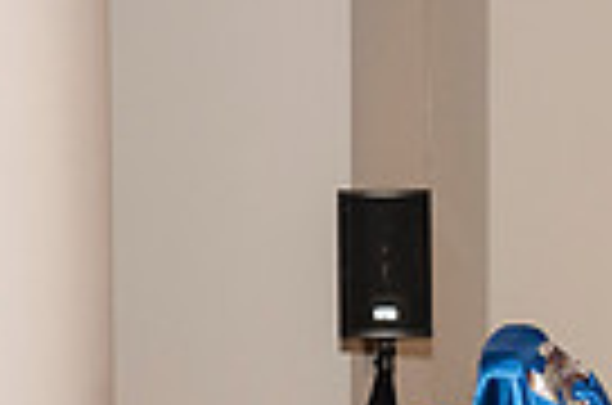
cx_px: 558
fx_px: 3630
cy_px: 650
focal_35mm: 214
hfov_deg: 9.6
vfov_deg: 6.3
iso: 800
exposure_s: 1/125
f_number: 5
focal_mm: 50
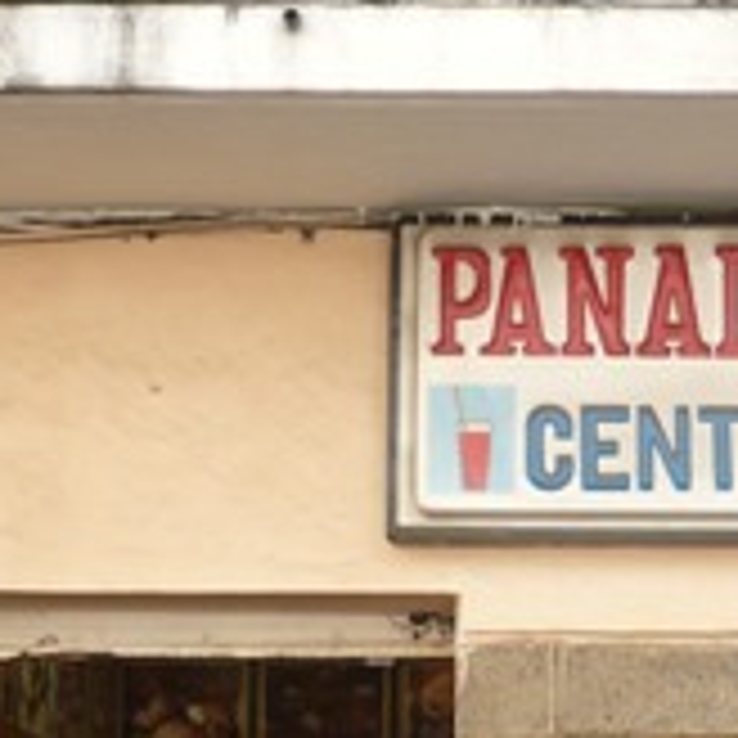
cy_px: 891
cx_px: 562
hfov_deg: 14.4
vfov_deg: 14.0
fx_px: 2919
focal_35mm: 121
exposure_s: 1/250
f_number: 2.8
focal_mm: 5.8
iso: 100
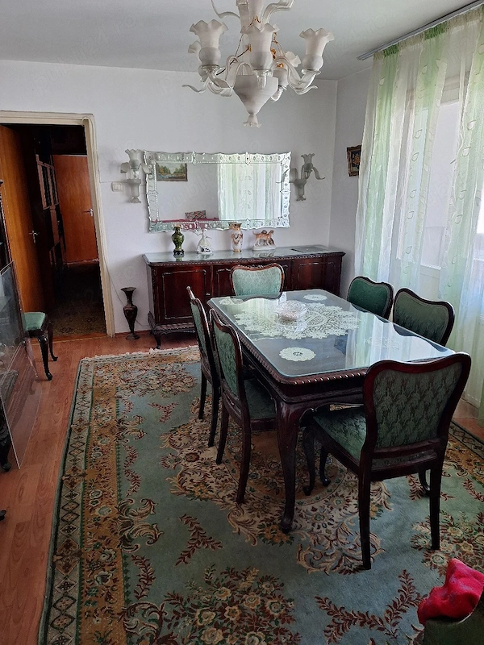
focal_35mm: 23
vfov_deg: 73.9
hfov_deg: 58.9
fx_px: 429
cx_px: 242
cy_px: 322
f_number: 1.8
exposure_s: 1/30
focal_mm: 5.54
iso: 250
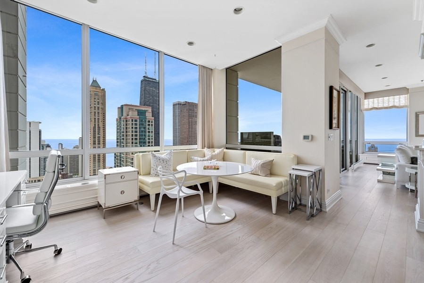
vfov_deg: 81.3
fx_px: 165
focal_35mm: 14
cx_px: 212
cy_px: 142
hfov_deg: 104.2
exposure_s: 1/5
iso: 100
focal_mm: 14
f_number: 10
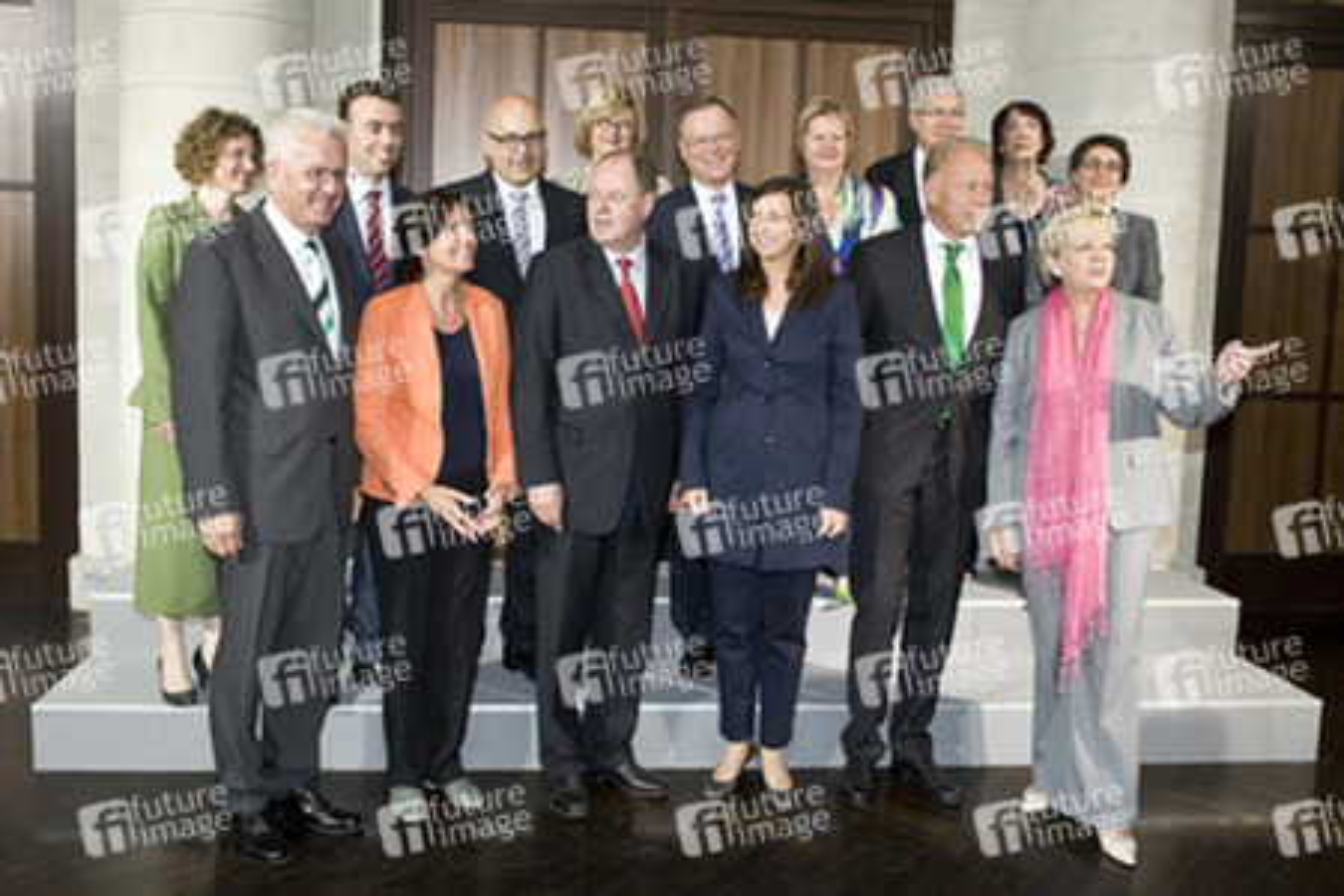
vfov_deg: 45.0
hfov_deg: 63.7
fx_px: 1083
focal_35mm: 29
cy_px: 448
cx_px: 672
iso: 1600
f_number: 5.6
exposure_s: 1/160
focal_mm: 29
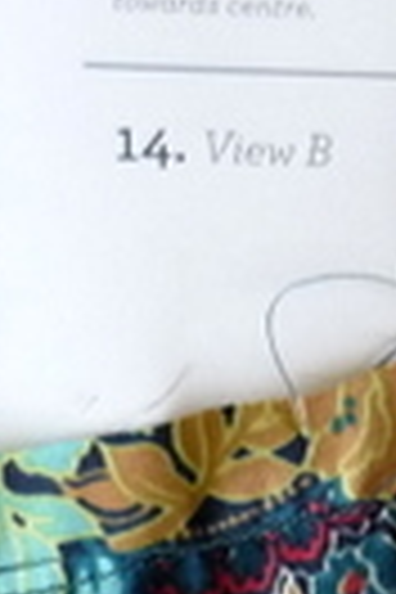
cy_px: 688
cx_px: 310
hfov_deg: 8.8
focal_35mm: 156
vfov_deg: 12.9
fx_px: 2574
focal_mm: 5.5
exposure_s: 1/30
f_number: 2.8
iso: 320
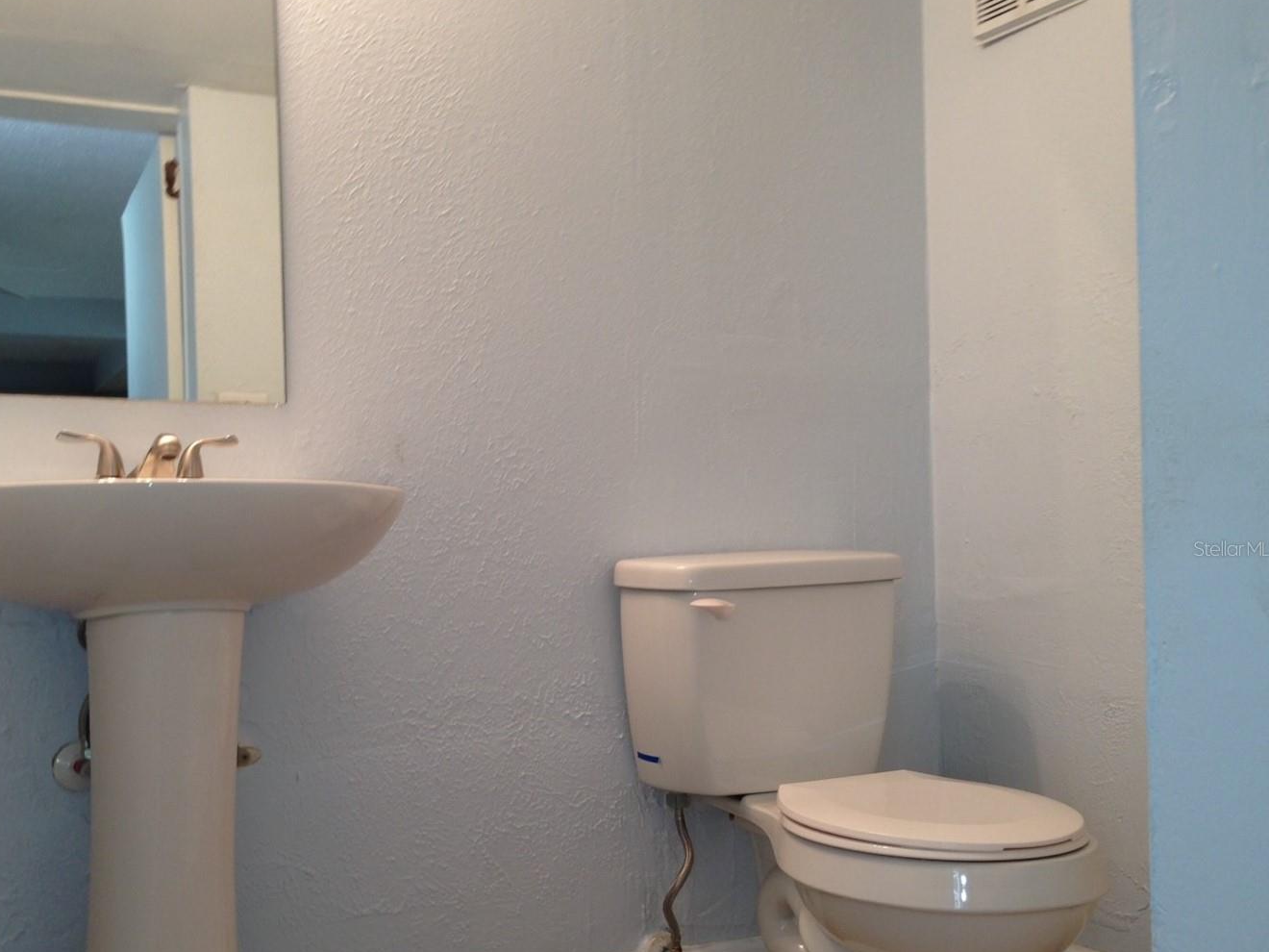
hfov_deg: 46.6
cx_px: 515
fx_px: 1466
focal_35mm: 40
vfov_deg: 35.9
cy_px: 548
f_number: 2.4
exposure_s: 1/25
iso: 50
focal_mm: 4.13
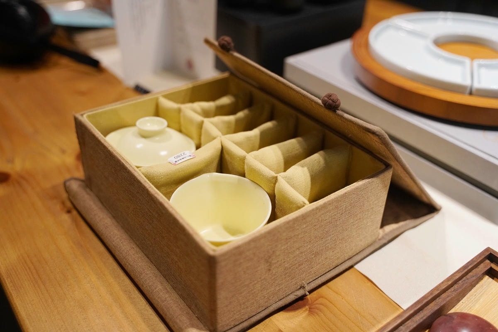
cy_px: 166
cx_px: 249
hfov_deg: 53.1
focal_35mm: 36
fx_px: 498
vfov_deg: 36.9
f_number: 2.8
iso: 2000
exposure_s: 1/160
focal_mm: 36
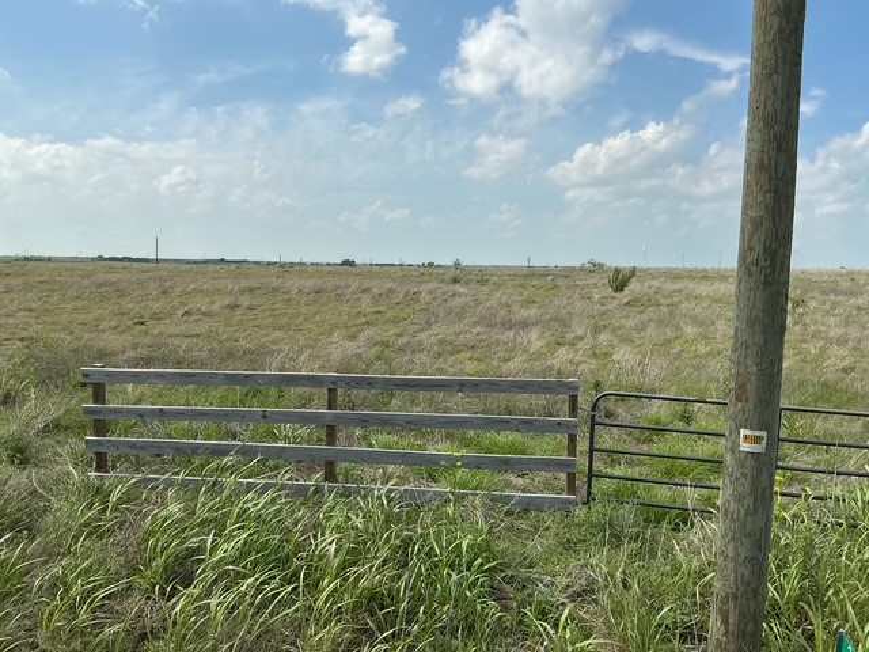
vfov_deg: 48.2
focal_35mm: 29
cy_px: 326
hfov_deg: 61.7
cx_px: 434
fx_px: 728
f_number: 1.8
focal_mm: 3
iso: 25
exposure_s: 1/2538
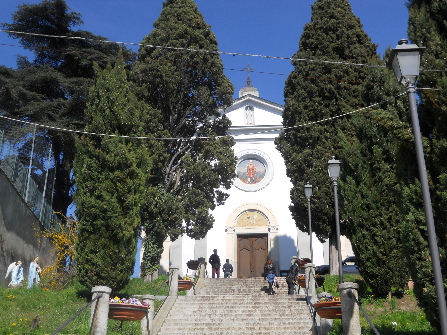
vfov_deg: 35.1
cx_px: 224
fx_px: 529
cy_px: 168
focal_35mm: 41
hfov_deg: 45.8
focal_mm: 7.3
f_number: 3.2
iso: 80
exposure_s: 1/800
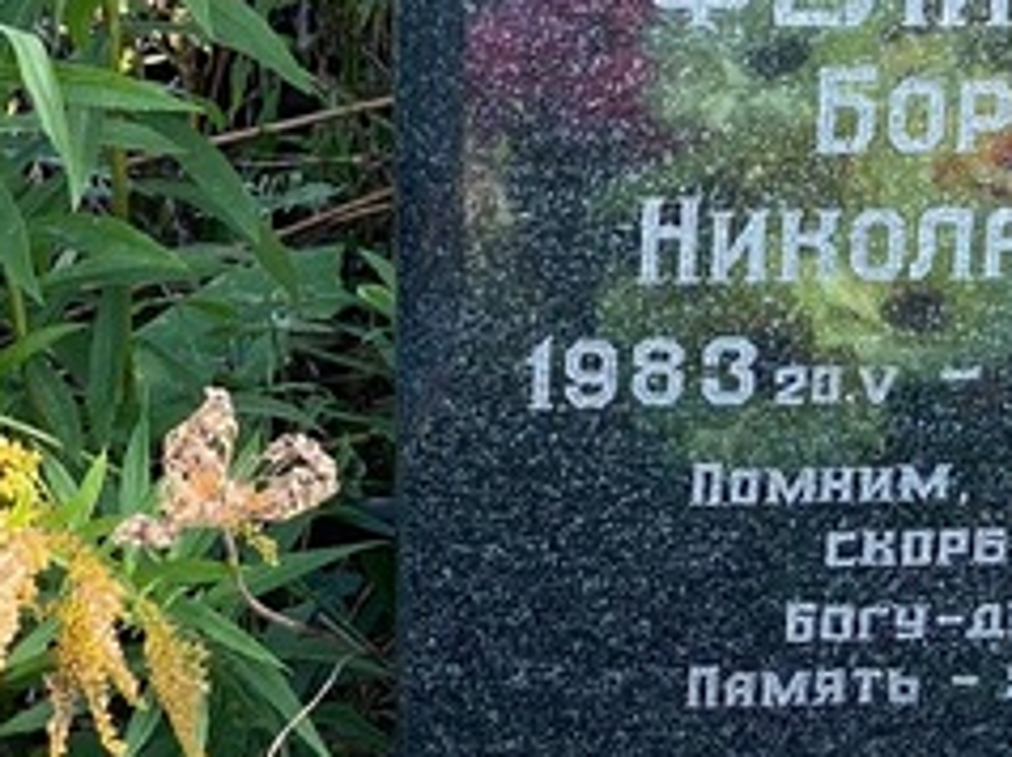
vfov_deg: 8.4
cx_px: 999
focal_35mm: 175
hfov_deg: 11.2
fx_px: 5111
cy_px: 17
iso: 20
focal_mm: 6
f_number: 2
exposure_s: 1/163
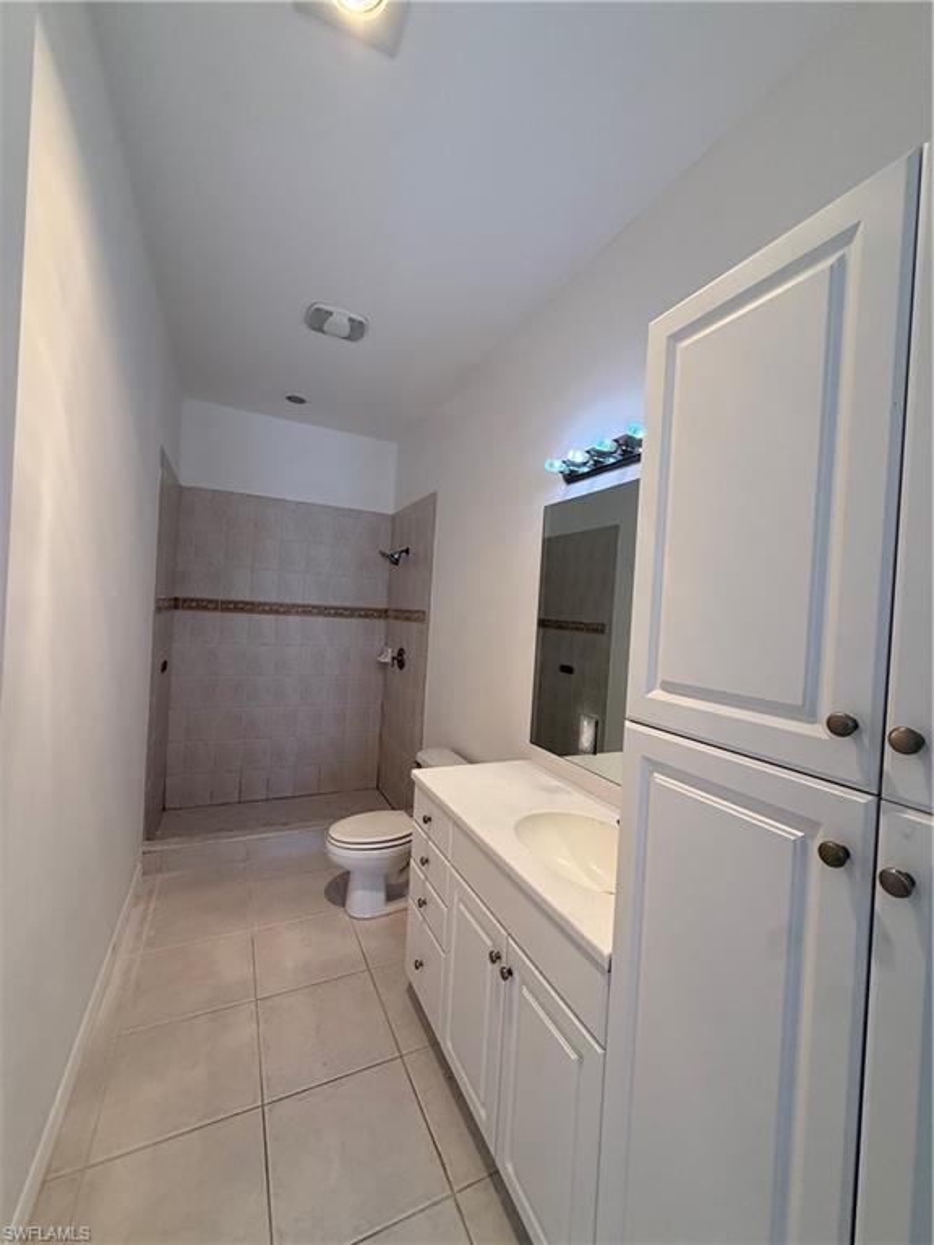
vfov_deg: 102.1
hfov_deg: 85.7
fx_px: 504
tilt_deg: +0.0
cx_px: 467
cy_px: 622
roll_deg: -3.3
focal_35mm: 14
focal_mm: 2.22
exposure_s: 1/120
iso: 160
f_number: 2.2
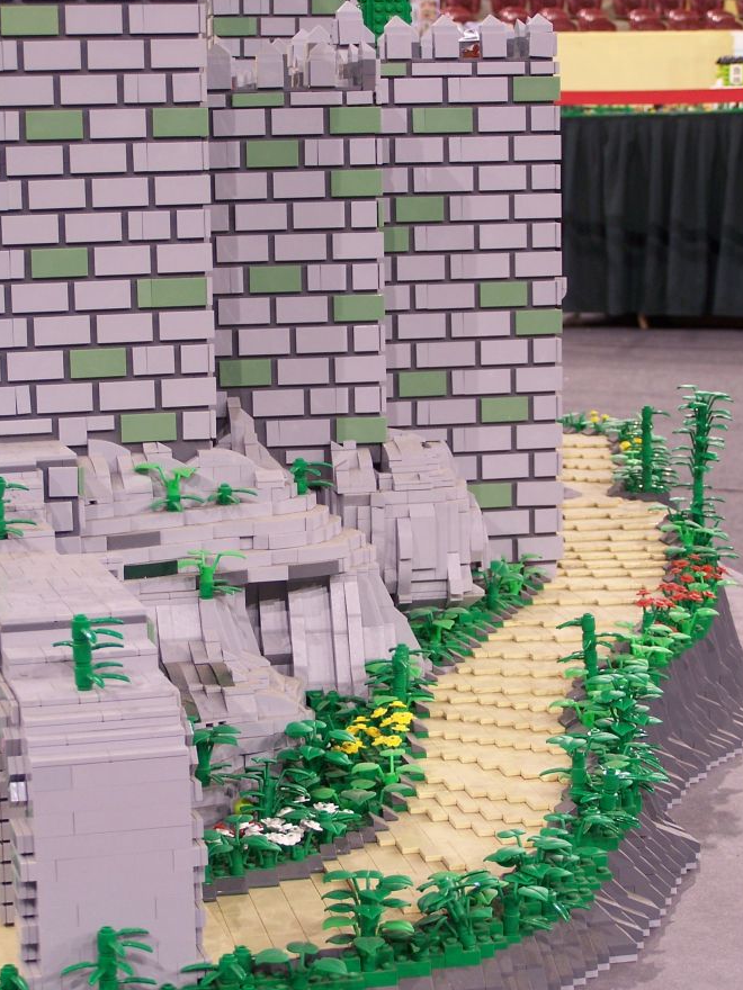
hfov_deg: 18.9
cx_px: 321
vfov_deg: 25.0
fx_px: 2232
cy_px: 504
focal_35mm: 78
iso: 80
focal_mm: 11.1
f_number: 3.2
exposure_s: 1/6
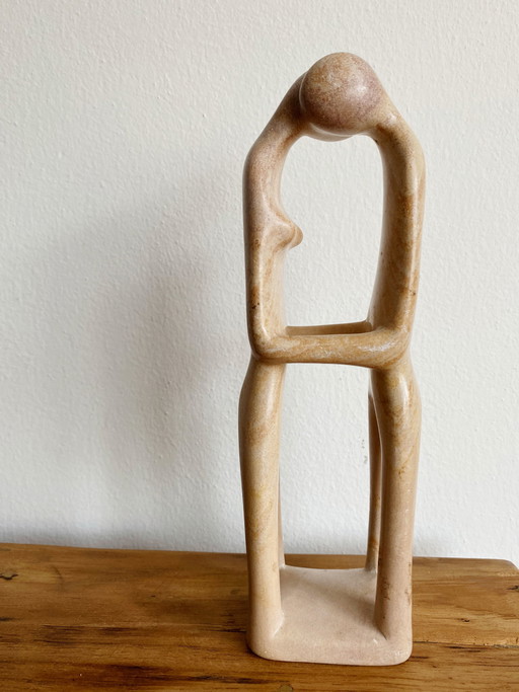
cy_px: 346
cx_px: 260
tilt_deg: -7.0
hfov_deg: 53.0
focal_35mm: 26
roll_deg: +1.3
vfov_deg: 67.3
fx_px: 520
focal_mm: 4.25
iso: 125
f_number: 1.8
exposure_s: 1/108
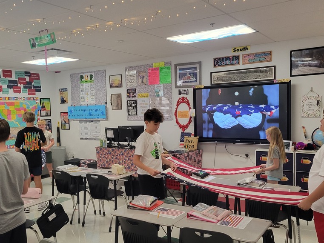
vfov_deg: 40.7
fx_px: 328
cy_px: 128
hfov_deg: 52.6
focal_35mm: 35
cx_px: 149
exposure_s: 1/120
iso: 250
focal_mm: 5.4
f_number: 1.8
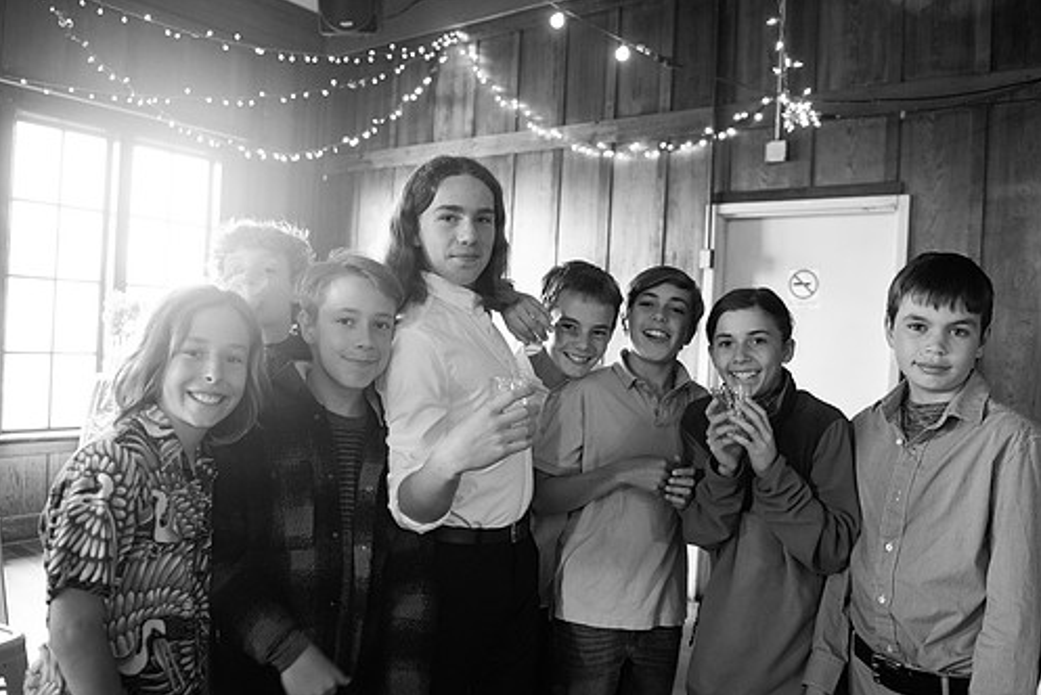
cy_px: 349
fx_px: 810
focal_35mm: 28
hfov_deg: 65.4
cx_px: 503
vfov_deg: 46.5
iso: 1250
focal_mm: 24
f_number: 2.8
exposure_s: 1/80
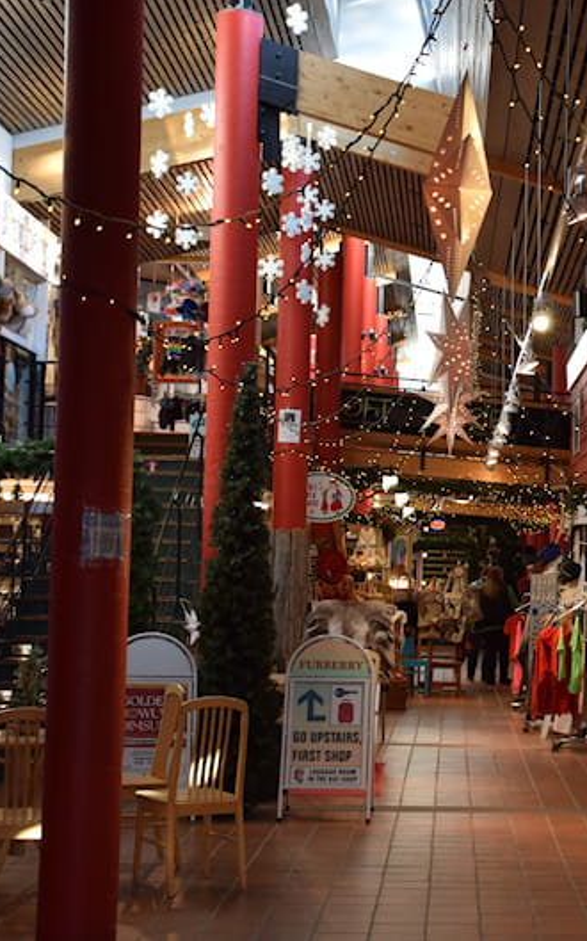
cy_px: 469
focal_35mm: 74
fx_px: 1897
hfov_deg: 17.3
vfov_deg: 27.9
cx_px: 532
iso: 400
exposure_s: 1/80
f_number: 4.2
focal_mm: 32
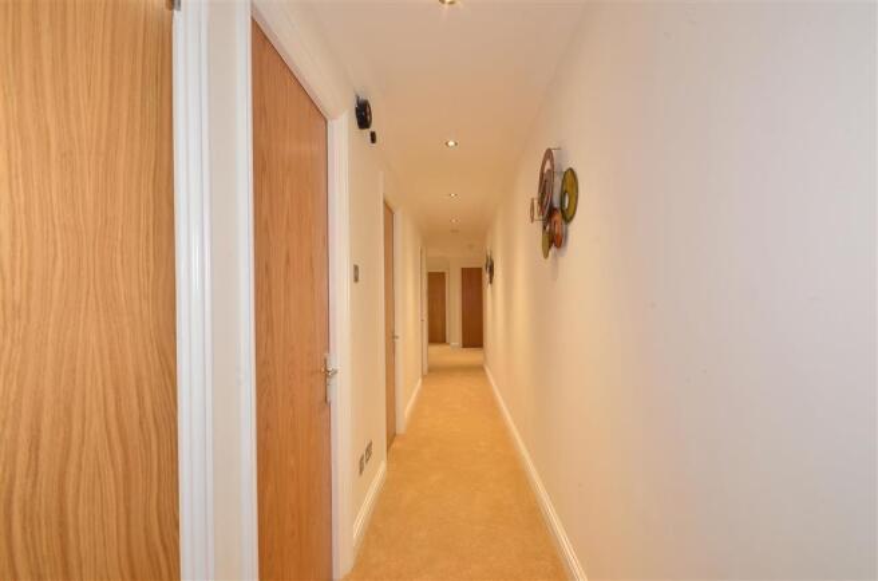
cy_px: 290
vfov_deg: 77.0
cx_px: 439
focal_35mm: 15
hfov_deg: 100.5
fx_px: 365
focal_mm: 10
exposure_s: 1
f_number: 16
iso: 200
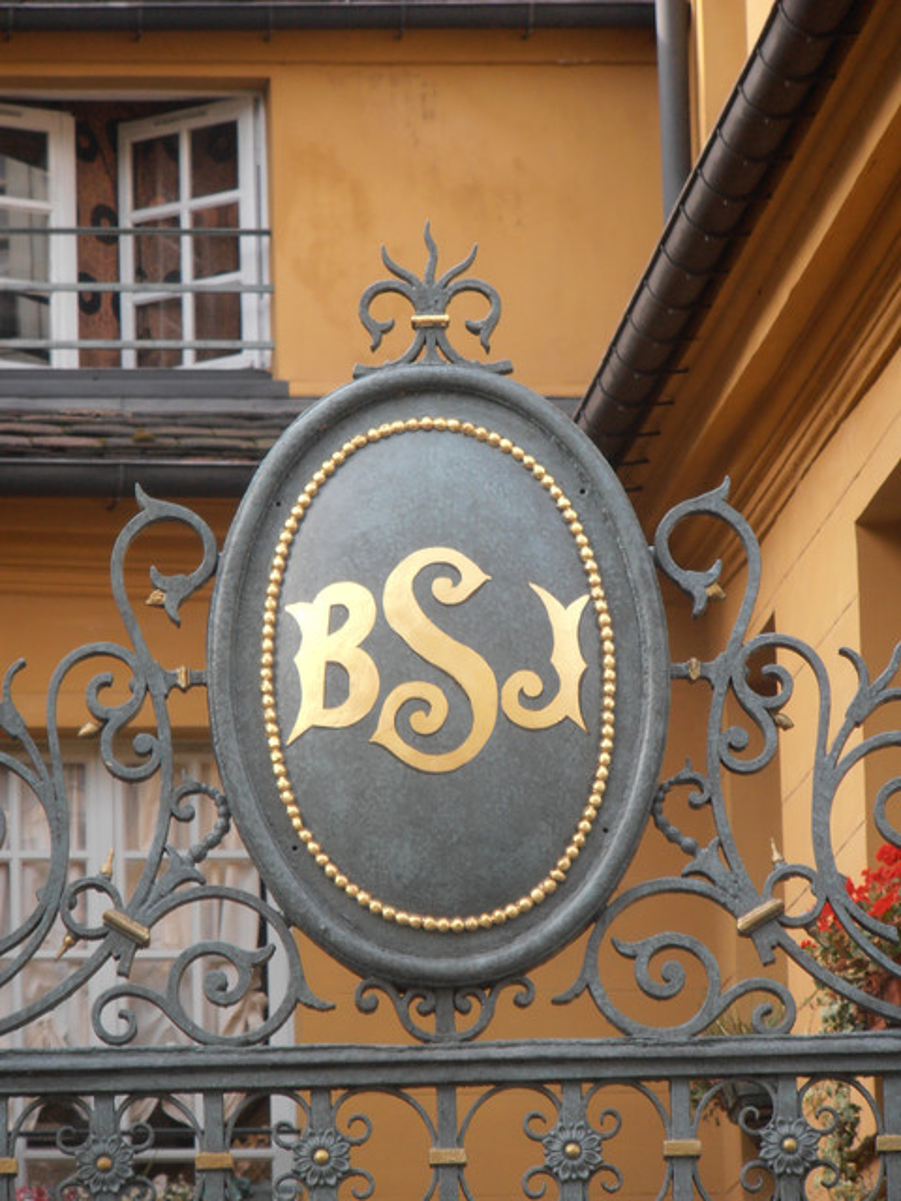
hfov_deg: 6.2
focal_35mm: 240
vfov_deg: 8.2
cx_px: 450
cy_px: 600
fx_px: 8329
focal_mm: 42.54
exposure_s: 1/60
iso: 125
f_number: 5.7
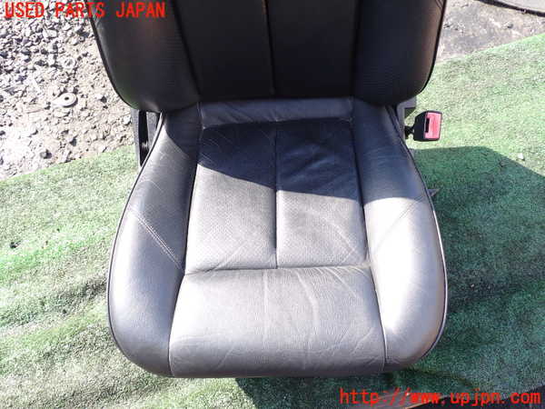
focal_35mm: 30
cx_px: 272
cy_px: 204
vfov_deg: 46.8
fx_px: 472
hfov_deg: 60.0
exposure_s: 1/125
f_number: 3.2
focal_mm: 5.4
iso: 100
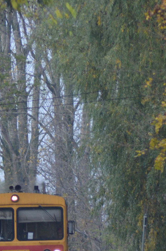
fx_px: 7647
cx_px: 24
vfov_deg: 1.9
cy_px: 150
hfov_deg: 1.2
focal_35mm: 1100
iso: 900
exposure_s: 1/500
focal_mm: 300
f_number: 5.6
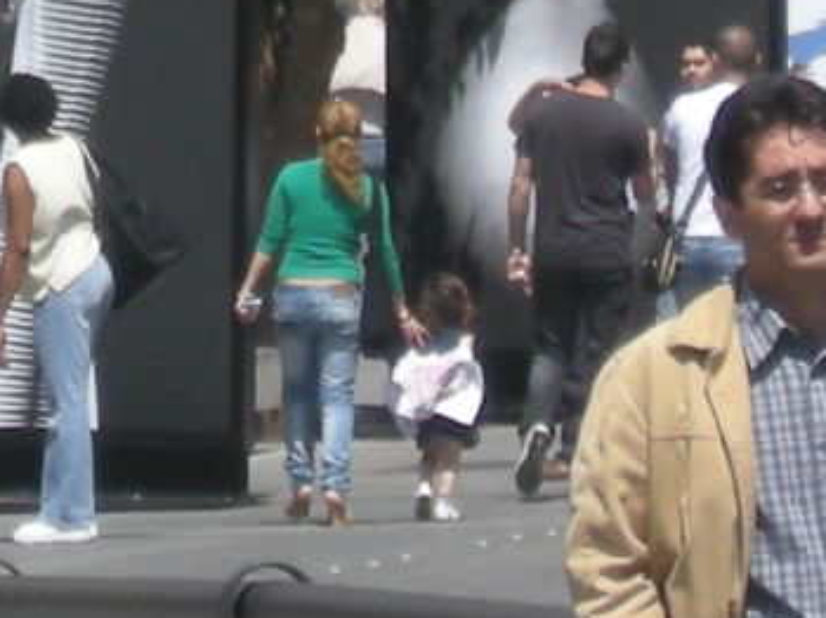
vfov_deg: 2.0
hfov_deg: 2.6
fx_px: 17860
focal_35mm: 749
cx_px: -458
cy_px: -1002
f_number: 7.3
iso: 64
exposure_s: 1/352
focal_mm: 21.5
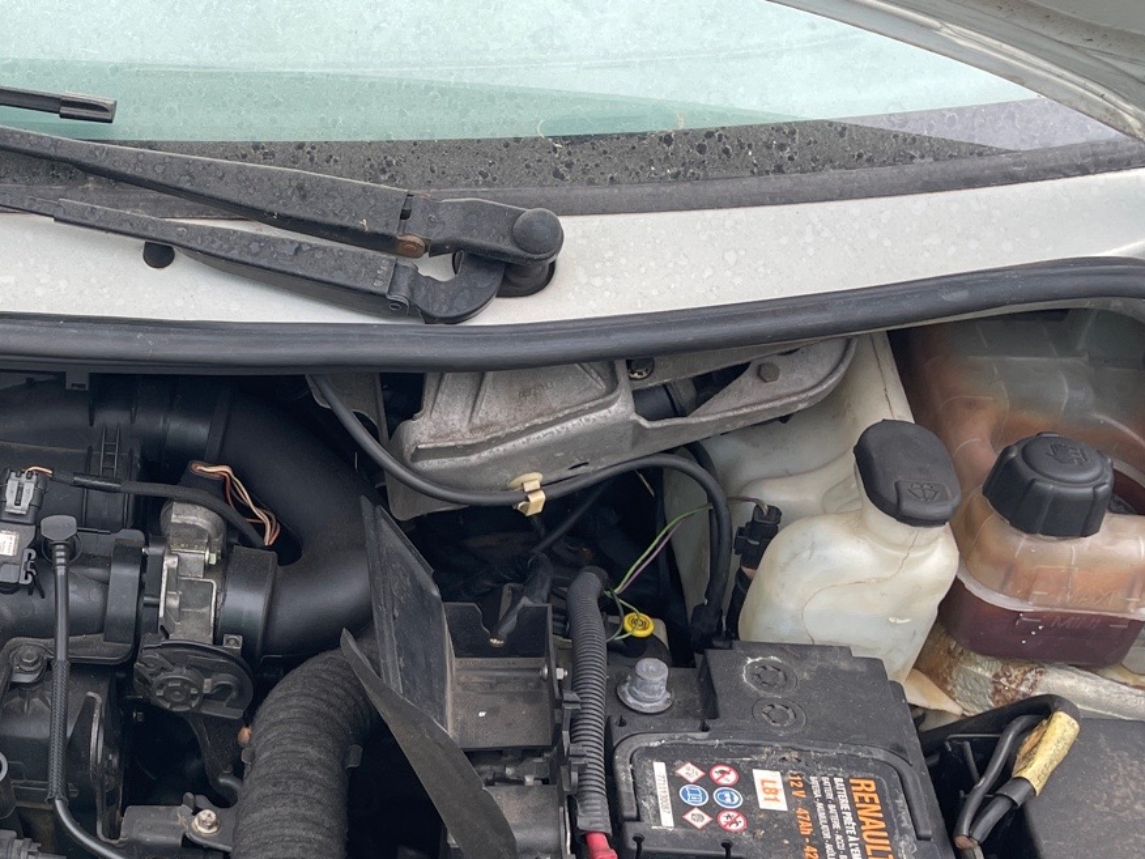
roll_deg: +3.4
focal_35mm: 57
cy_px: 590
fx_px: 1885
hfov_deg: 31.3
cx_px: 0
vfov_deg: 25.5
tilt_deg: -38.5
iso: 32
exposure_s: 1/371
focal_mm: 4.2
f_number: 1.6
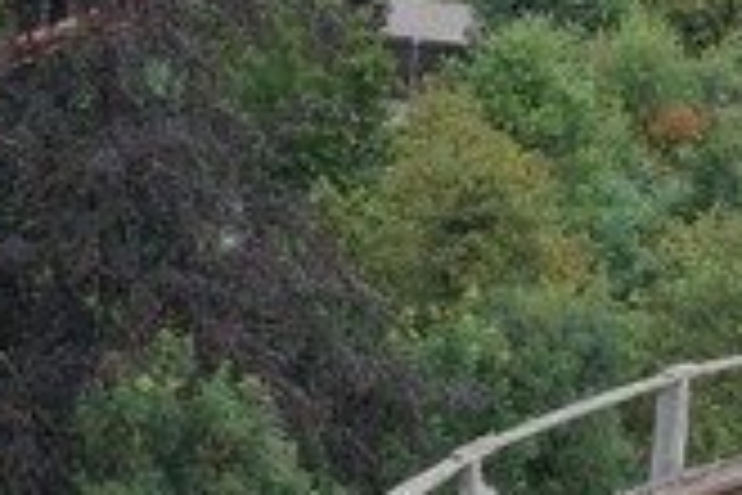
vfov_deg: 5.2
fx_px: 5420
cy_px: 688
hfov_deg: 7.6
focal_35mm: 263
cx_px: 1340
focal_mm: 42
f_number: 8
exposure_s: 1/200
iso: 200
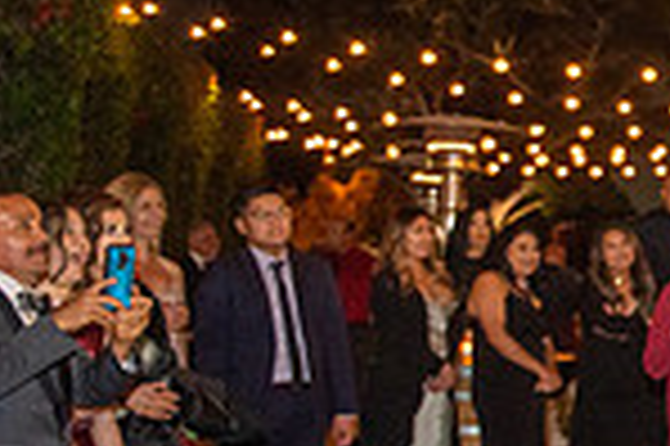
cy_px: 277
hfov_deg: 15.7
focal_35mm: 109
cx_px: 1255
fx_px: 2026
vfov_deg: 12.5
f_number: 2.8
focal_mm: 28
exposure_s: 1/125
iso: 1250
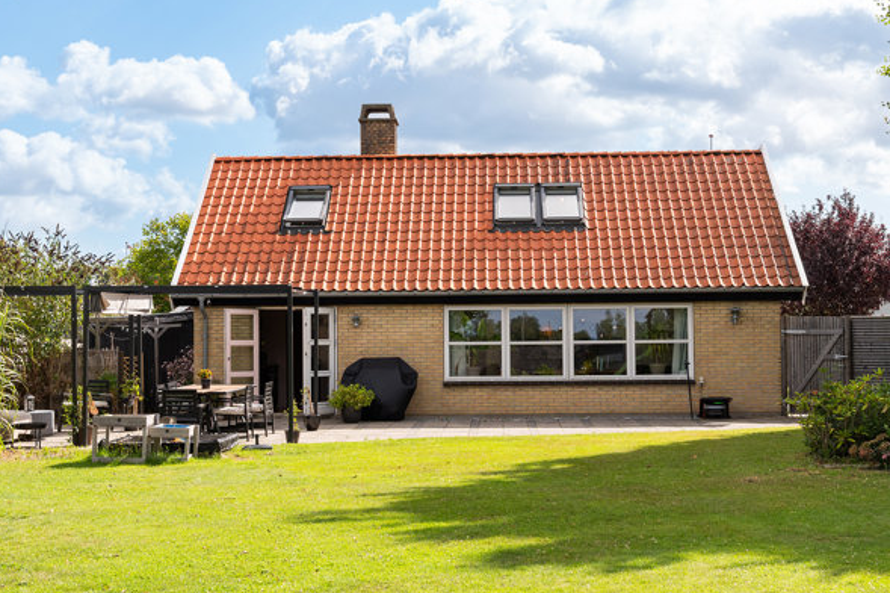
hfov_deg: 37.2
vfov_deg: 25.3
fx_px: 1322
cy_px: 295
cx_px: 449
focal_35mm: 54
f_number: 8
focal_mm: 35
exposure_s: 1/400
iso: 200
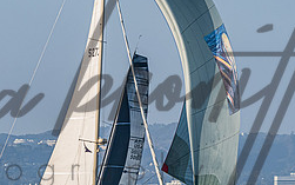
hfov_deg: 3.3
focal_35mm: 639
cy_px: 118
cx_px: 150
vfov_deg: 2.1
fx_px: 5139
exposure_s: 1/1600
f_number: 7.1
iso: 400
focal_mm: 220
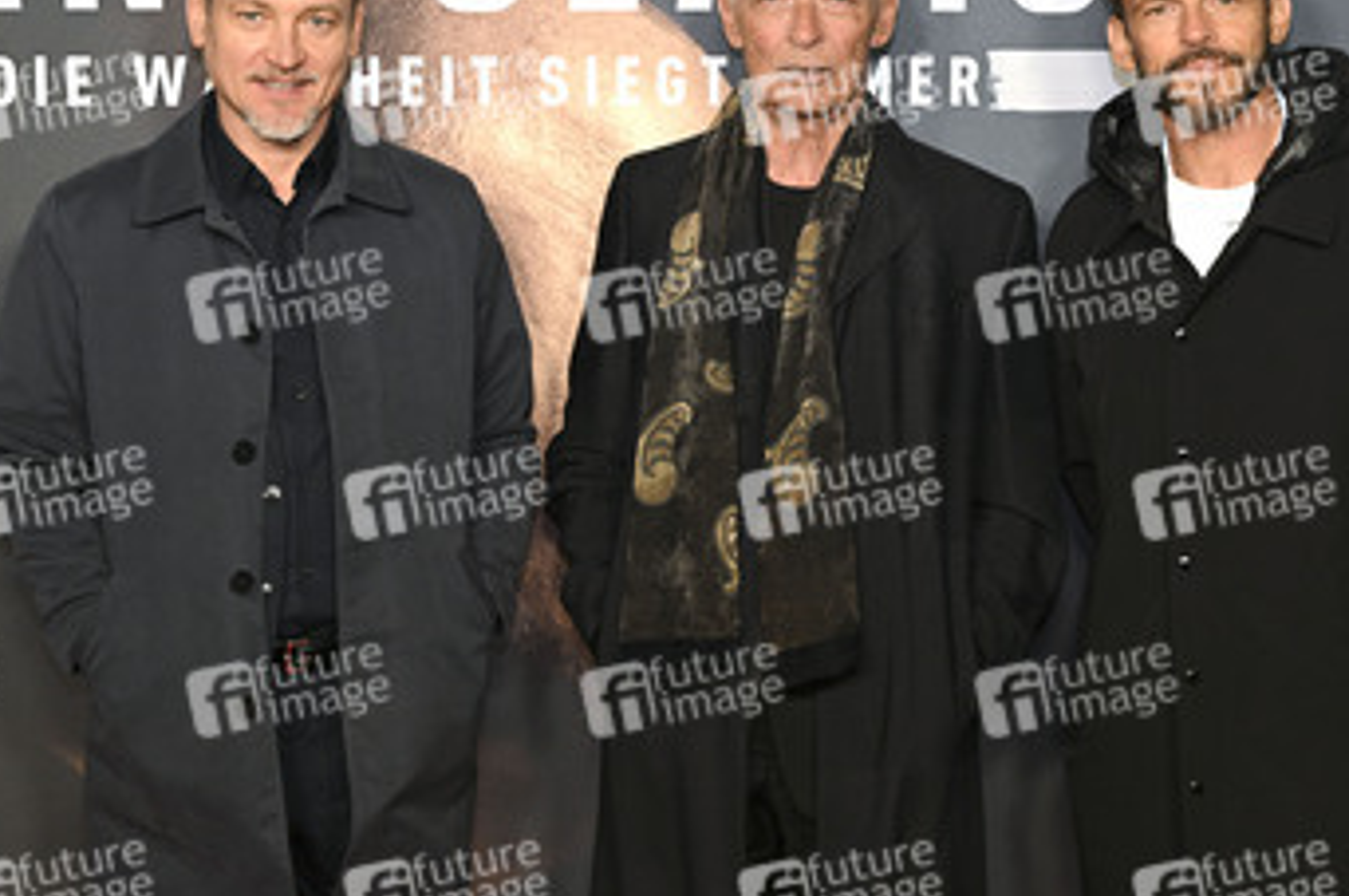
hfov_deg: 30.5
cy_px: 395
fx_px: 2470
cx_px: 736
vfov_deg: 20.5
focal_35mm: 66
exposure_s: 1/160
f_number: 6.3
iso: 1600
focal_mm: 50
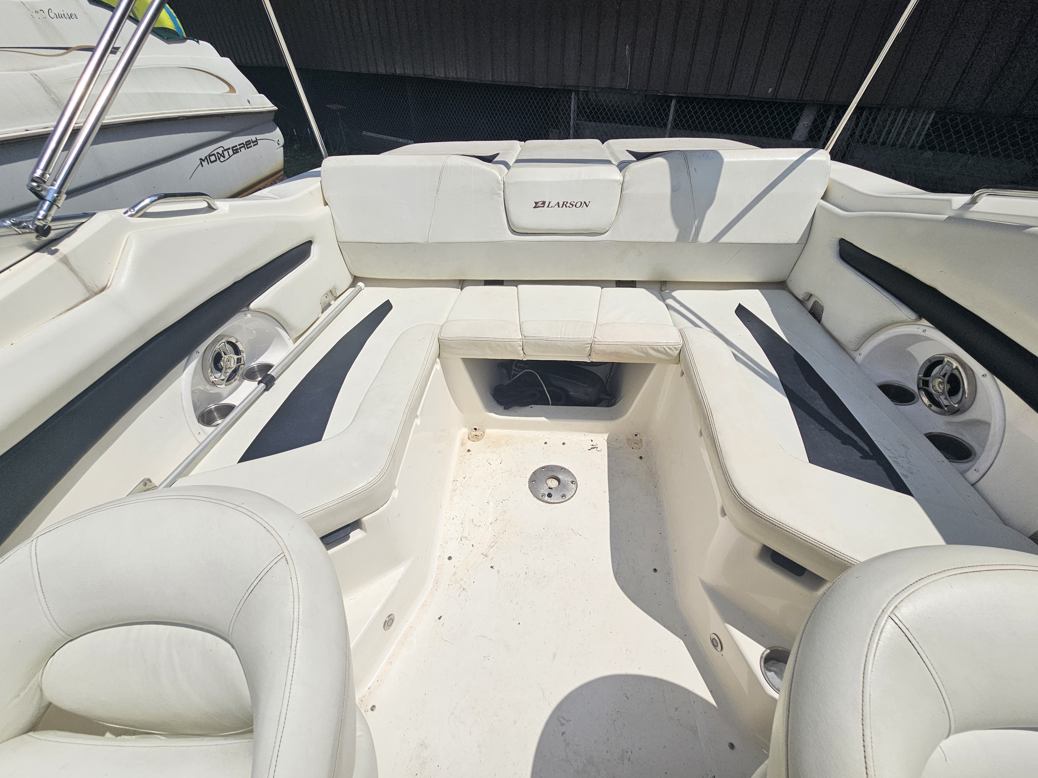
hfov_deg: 106.2
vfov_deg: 89.9
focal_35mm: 13
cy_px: 389
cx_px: 519
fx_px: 390
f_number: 2.2
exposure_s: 1/9021
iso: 50
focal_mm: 2.2
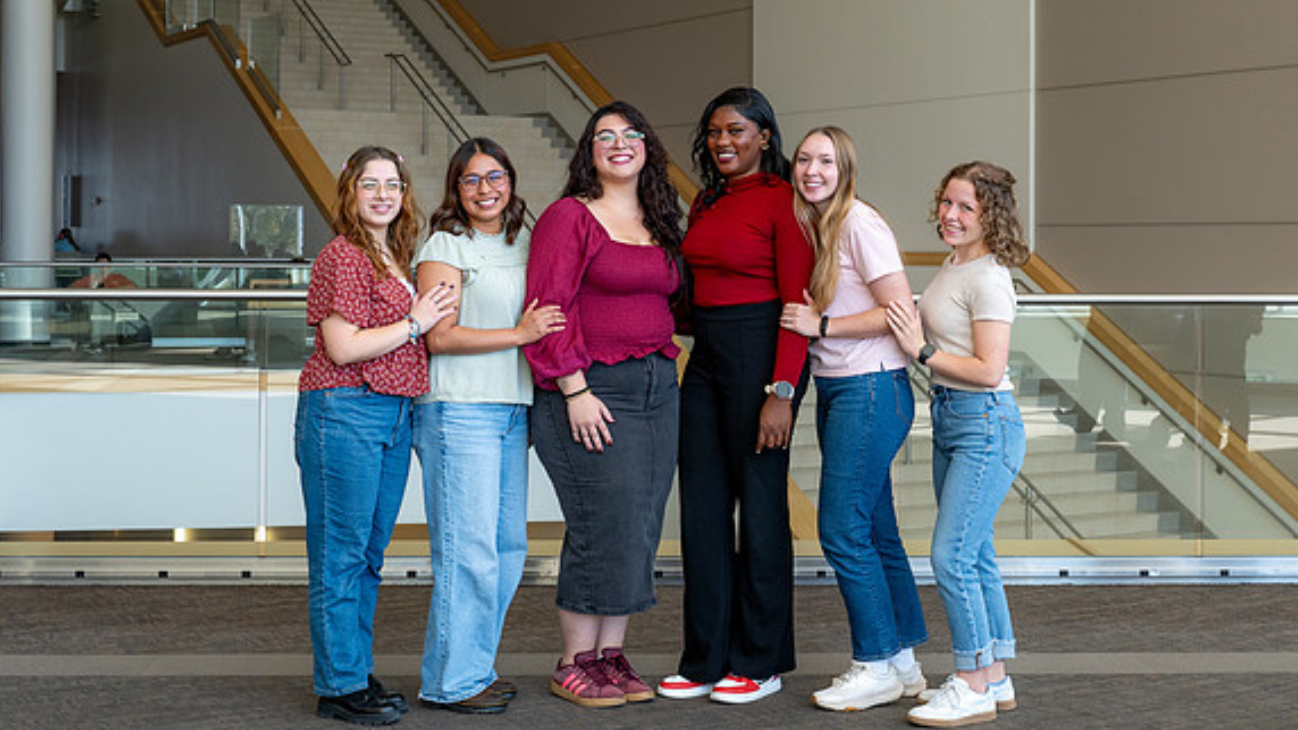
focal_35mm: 57
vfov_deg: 21.0
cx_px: 687
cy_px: 223
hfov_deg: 36.6
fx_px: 1962
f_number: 5.6
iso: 400
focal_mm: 40
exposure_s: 1/200
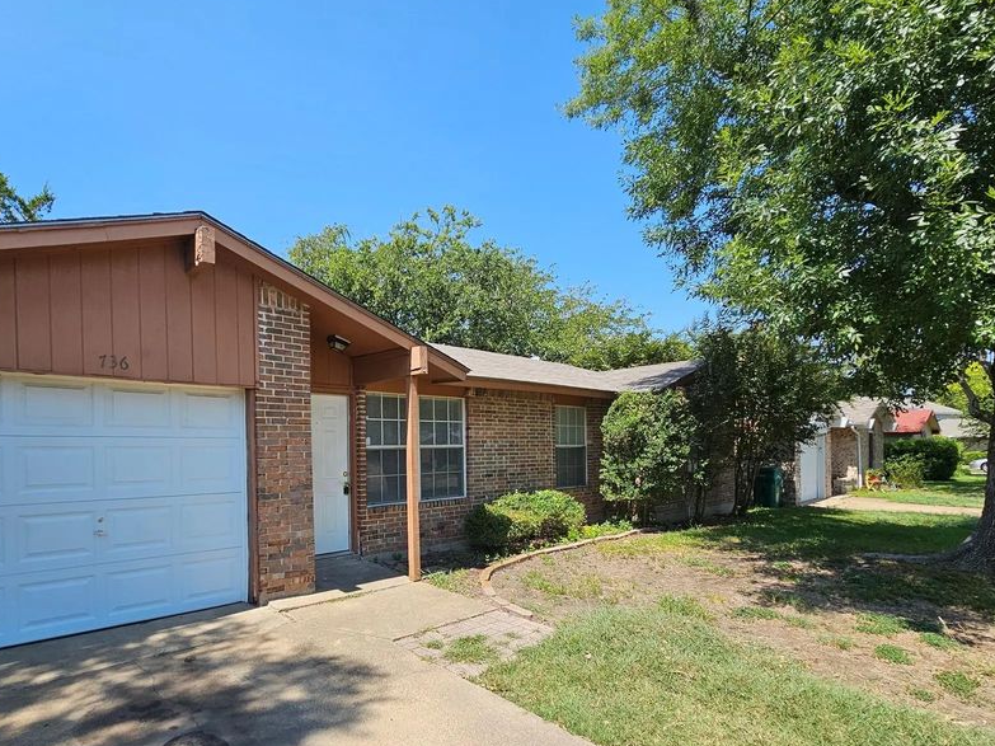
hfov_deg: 90.5
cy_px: 456
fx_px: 489
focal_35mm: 17
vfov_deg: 73.7
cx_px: 428
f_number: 2.2
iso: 50
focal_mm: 2.2
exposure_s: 1/1465
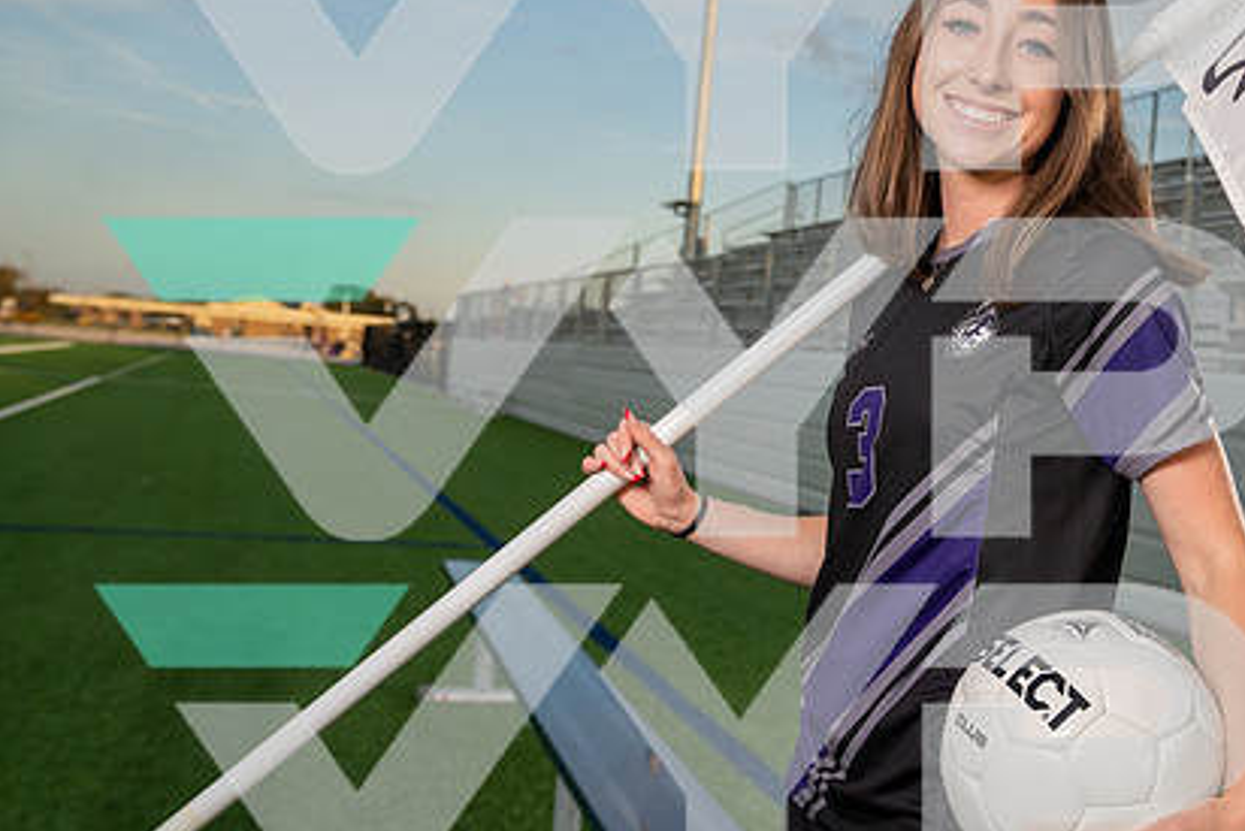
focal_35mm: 45
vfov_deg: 29.9
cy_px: 379
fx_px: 1557
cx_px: 873
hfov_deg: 42.7
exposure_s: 1/400
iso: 320
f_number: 5
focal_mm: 32
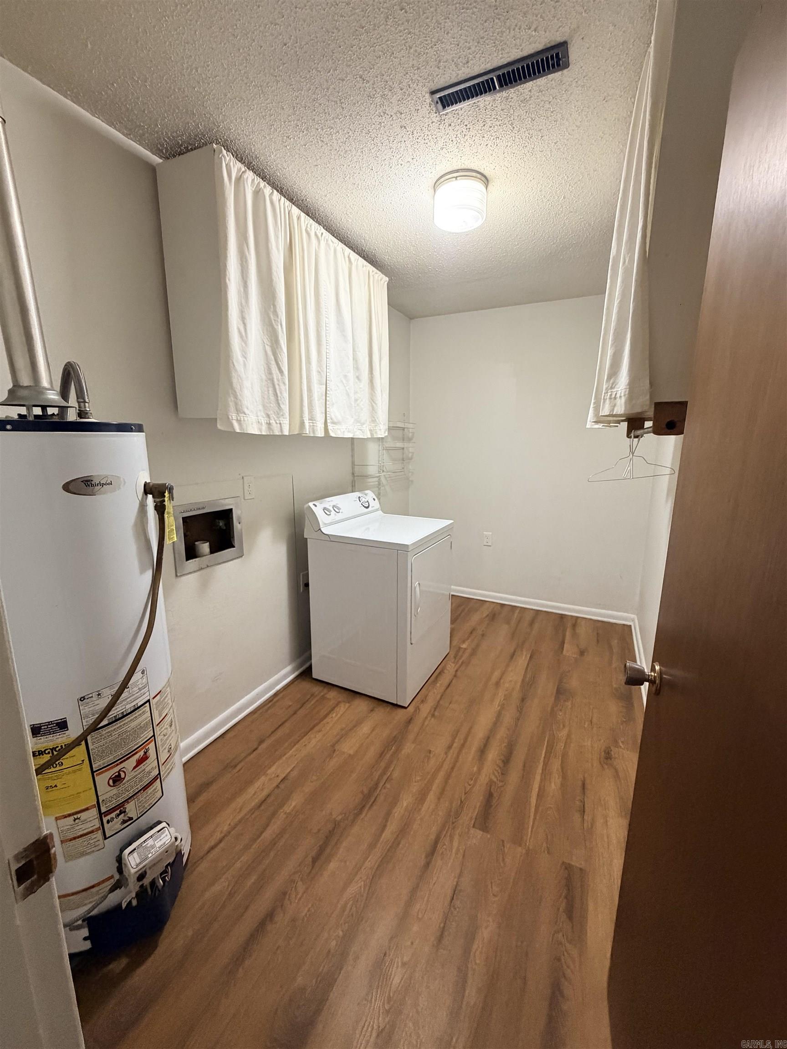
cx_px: 394
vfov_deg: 102.1
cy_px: 524
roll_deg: -0.4
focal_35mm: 14
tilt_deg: -10.4
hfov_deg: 85.7
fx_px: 424
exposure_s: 1/60
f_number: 2.2
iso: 500
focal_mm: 2.22
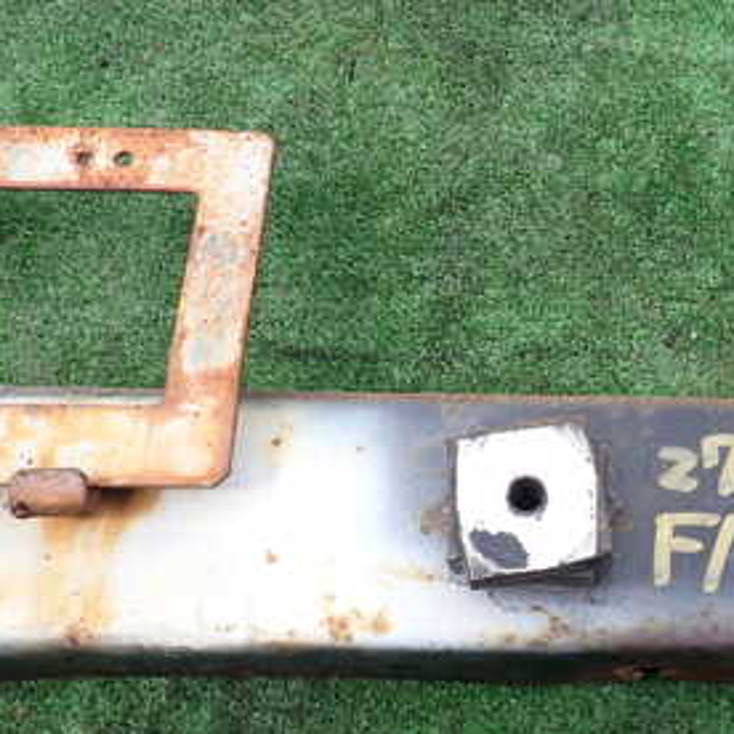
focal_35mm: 48
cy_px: 386
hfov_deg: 33.9
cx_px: 622
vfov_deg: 35.3
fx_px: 1152
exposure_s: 1/640
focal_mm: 4.5
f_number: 2.8
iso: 100
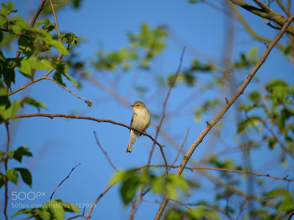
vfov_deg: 2.7
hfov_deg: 3.5
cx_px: 147
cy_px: 110
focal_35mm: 560
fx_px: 4756
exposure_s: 1/800
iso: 200
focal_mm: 280
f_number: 5.5
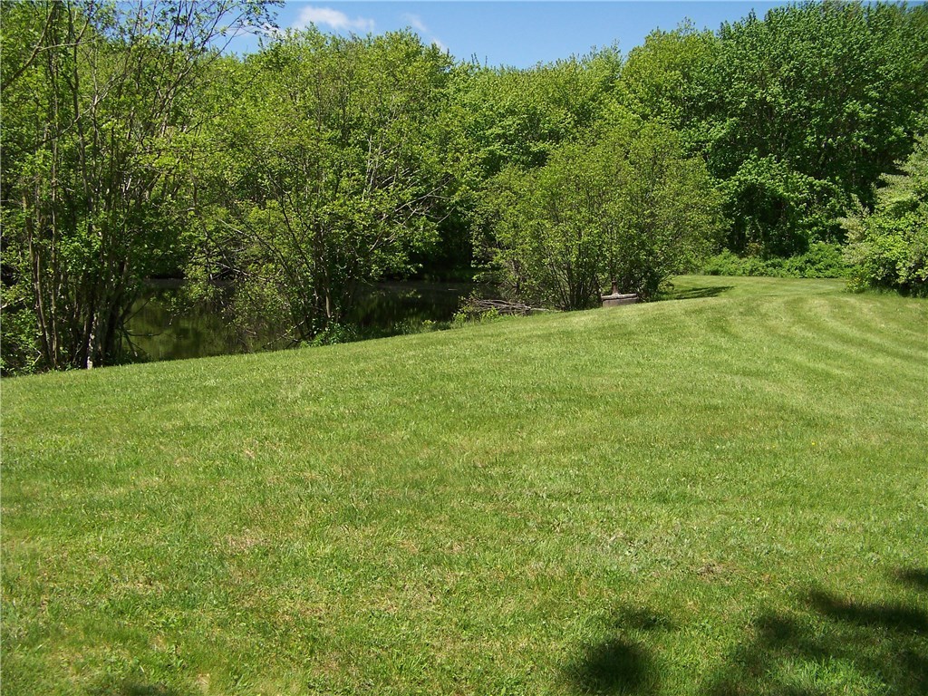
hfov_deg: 51.4
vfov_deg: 39.7
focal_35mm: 36
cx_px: 464
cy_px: 348
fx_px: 965
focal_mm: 5.85
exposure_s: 1/1000
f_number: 2.8
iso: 66
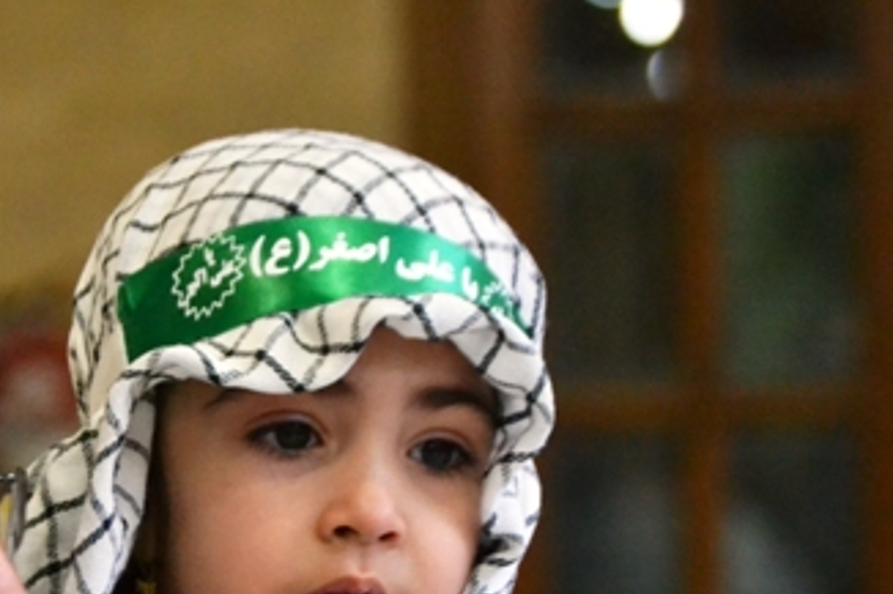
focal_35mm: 235
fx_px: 5824
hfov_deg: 8.8
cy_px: 534
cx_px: 205
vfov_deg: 5.8
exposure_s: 1/60
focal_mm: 85
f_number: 4.5
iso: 3200
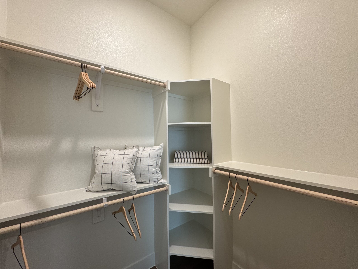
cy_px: 134
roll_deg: +0.0
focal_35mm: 14
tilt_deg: +1.5
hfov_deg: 102.1
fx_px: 145
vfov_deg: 85.7
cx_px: 179
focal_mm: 2.22
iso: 160
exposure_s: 1/60
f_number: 2.2
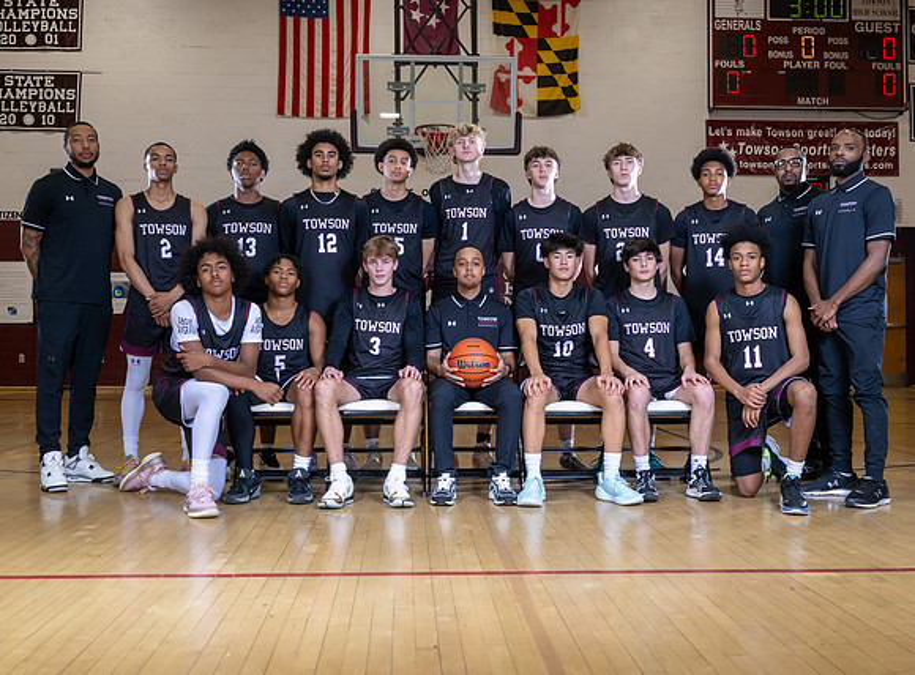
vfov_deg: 35.8
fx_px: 1043
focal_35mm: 40
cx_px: 465
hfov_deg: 47.4
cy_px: 311
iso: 320
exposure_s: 1/160
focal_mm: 33
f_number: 5.6
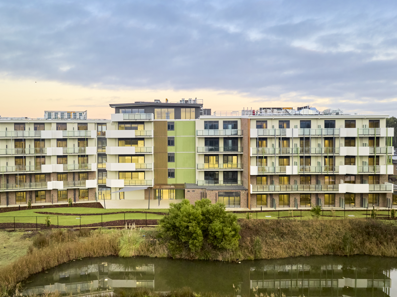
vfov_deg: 45.4
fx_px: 355
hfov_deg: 58.2
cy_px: 147
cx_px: 173
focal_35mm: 31
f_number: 3.5
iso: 400
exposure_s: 1/160
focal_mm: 12.29
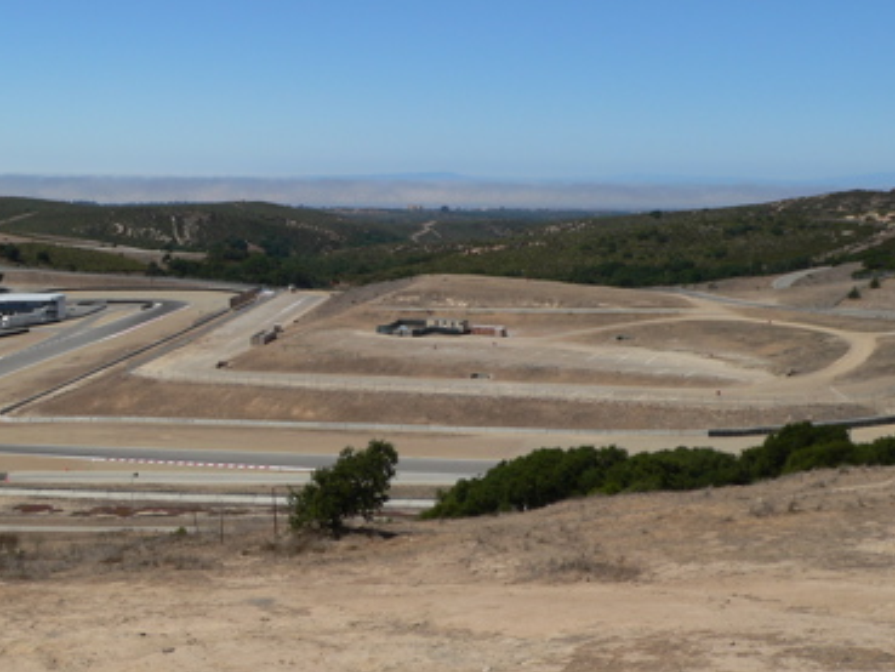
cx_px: 330
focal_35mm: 52
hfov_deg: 36.6
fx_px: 1345
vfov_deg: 27.9
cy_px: 240
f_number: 5.6
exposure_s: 1/500
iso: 80
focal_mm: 6.6
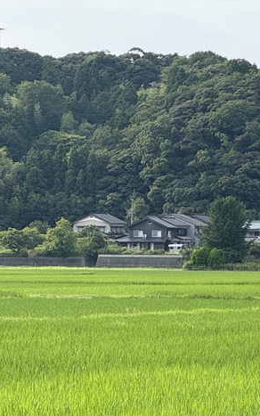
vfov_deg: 9.4
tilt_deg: +1.0
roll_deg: -0.6
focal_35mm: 222
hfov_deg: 5.9
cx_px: 253
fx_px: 2516
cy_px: 245
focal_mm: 15.66
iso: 64
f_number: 2.8
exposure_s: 1/840
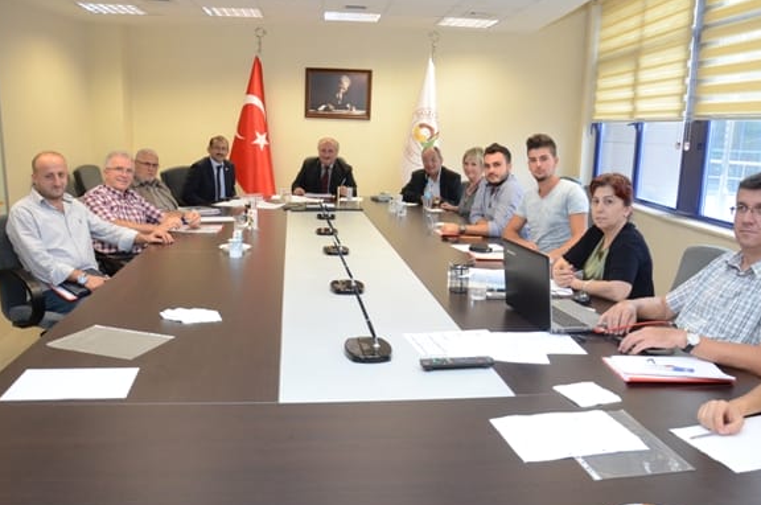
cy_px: 275
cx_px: 391
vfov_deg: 43.4
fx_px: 633
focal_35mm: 30
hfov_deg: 62.0
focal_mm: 18
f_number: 3.8
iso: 1000
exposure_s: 1/100
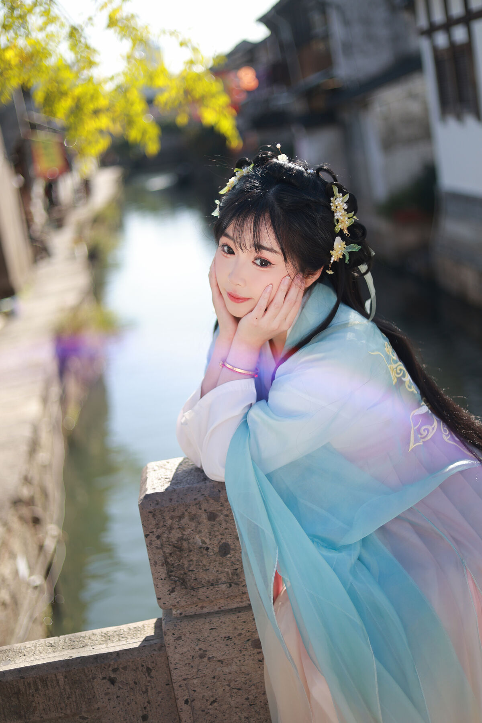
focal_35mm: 49
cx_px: 241
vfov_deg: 40.3
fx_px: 984
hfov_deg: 27.5
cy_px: 362
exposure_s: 1/1600
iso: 100
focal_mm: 50
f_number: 1.8
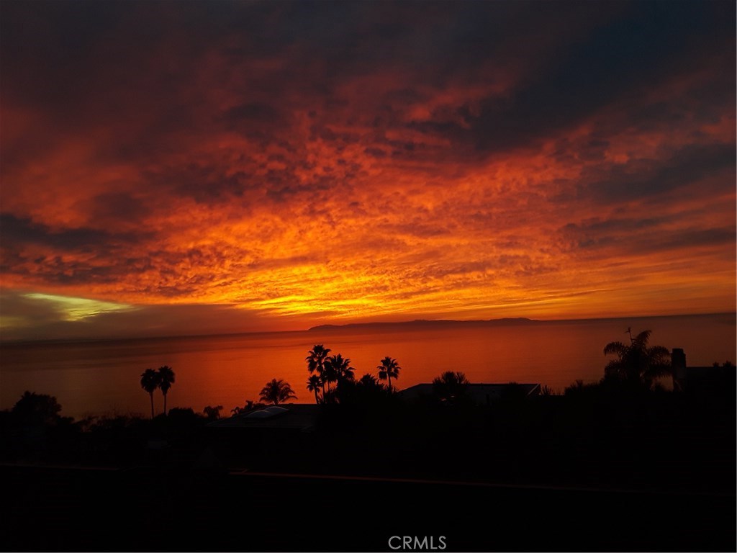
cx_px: 368
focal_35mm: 28
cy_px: 276
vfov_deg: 49.7
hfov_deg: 63.4
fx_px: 596
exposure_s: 1/120
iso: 80
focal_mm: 2.9
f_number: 1.9
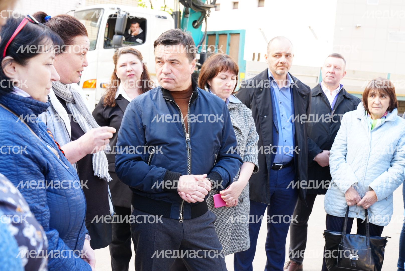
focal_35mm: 43
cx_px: 202
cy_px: 136
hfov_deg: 45.4
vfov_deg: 31.2
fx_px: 484
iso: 1000
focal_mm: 43
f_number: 6.3
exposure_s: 1/160
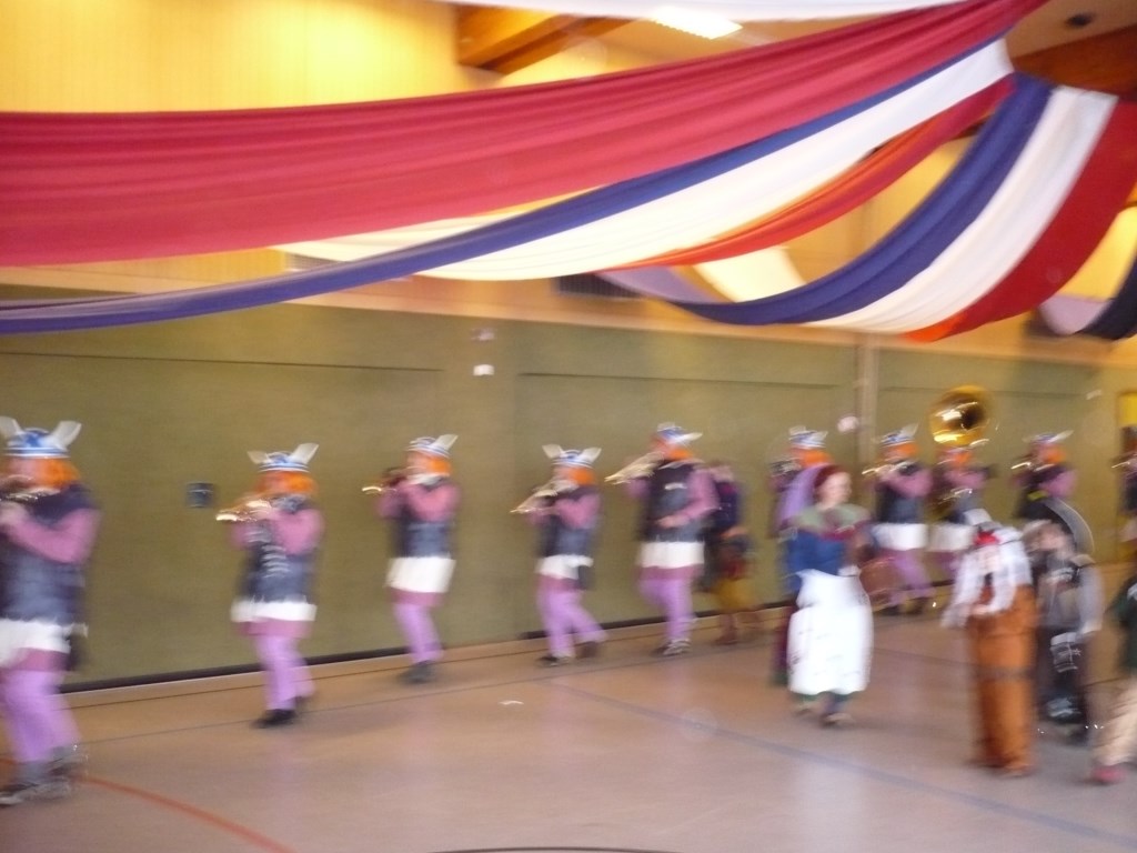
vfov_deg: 40.7
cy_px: 426
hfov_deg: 52.6
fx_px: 1150
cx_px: 568
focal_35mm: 35
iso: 500
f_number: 2.8
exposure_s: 1/30
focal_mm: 5.8
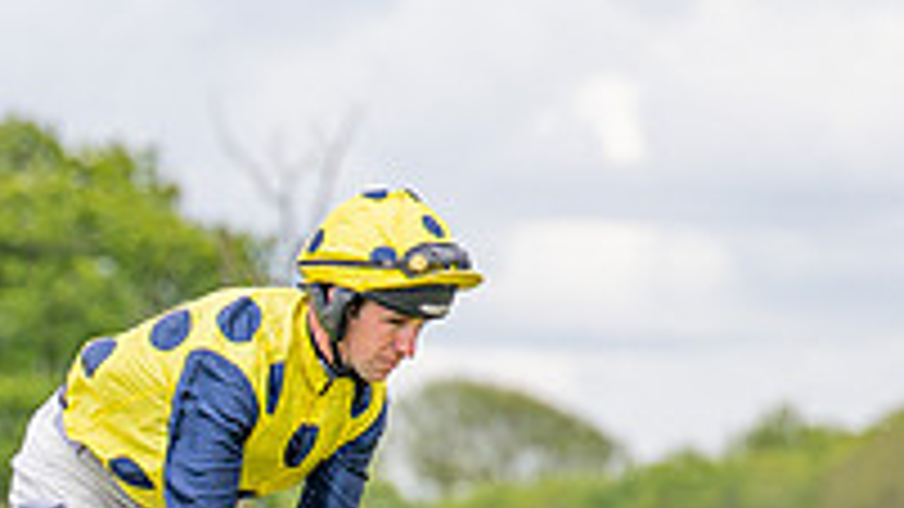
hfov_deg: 4.2
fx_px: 12415
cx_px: -117
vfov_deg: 2.3
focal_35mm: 518
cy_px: 742
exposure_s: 1/1250
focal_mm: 110
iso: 200
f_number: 2.8
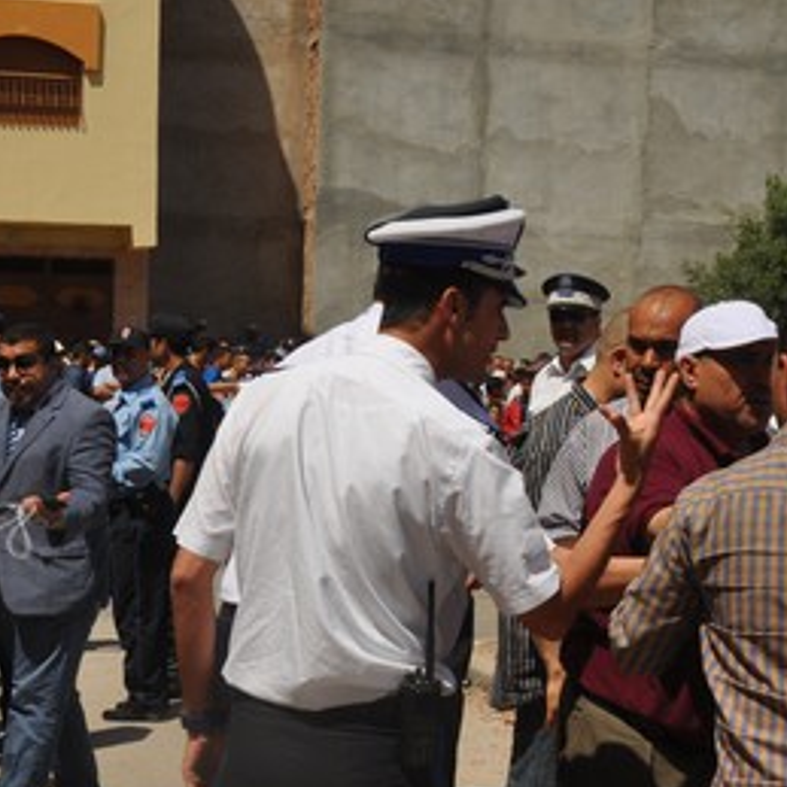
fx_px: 2264
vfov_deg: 19.7
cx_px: 863
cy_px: 397
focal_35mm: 88
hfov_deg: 18.9
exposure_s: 1/400
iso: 200
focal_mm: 28
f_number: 10
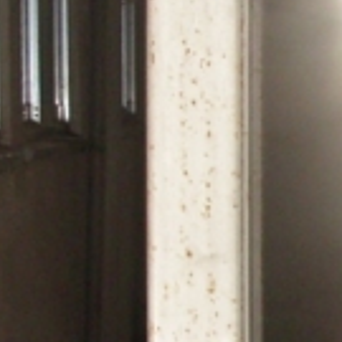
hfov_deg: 9.2
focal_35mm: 184
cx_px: 529
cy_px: 279
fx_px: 2057
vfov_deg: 9.5
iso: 200
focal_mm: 5.8
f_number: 2.6
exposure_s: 1/60
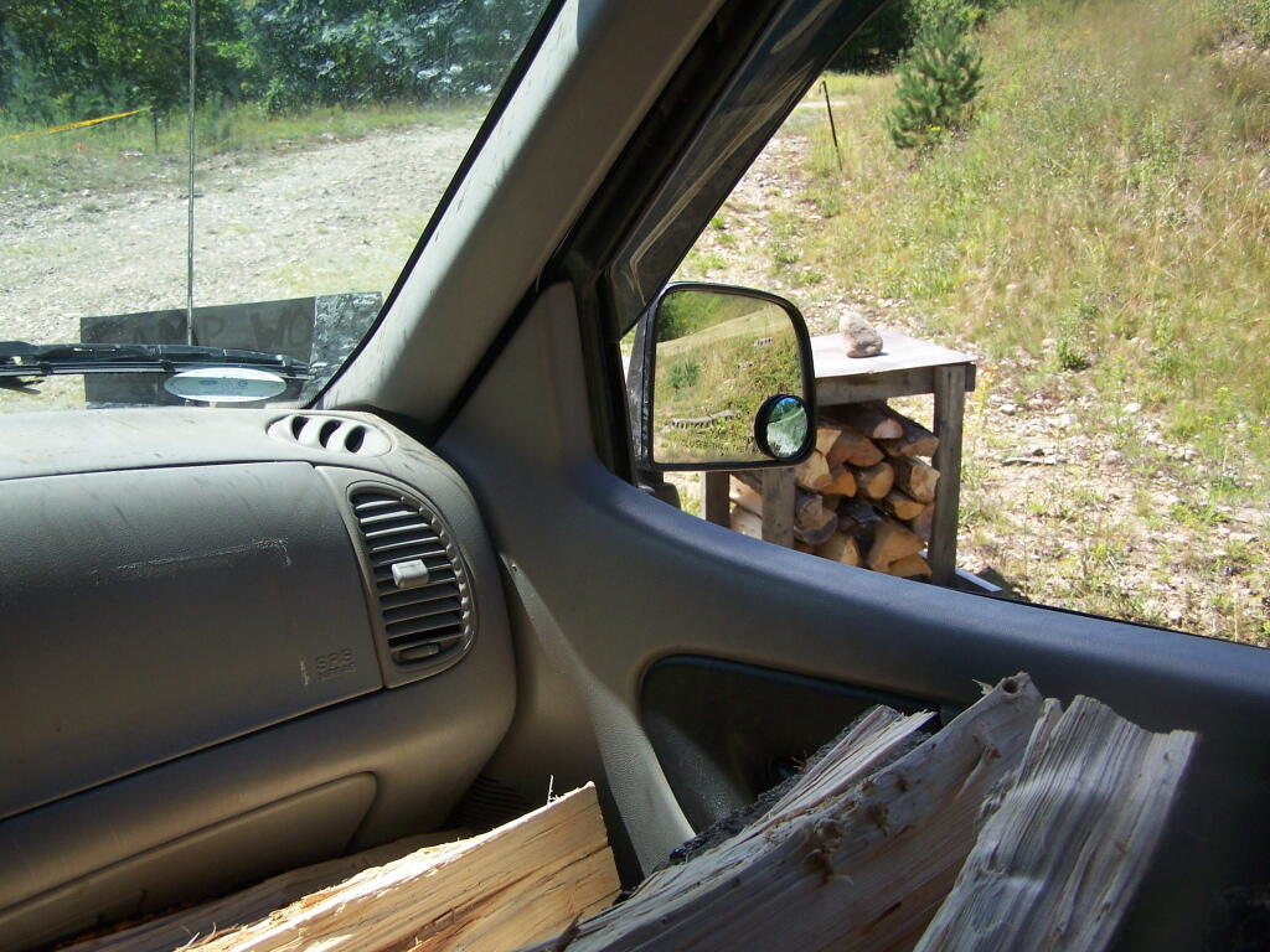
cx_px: 635
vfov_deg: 37.7
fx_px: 1394
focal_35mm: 38
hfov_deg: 49.0
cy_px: 476
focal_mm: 6.3
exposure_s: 1/640
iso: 100
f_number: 2.8
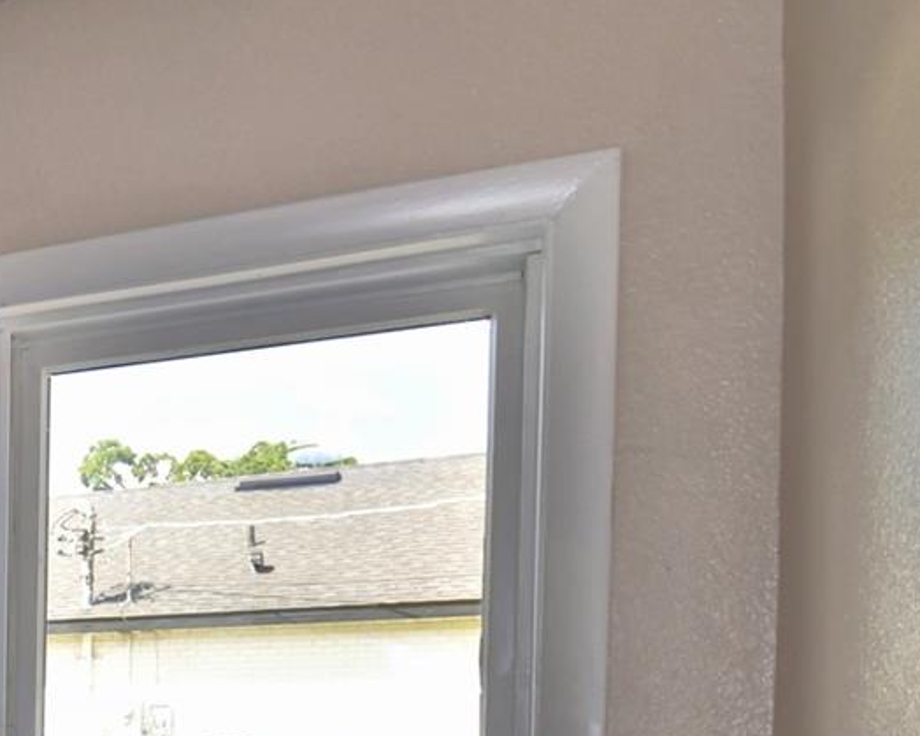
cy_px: 764
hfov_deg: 33.2
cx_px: -237
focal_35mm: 43
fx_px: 1171
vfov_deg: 31.7
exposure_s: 1/60
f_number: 4.5
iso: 125
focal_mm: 10
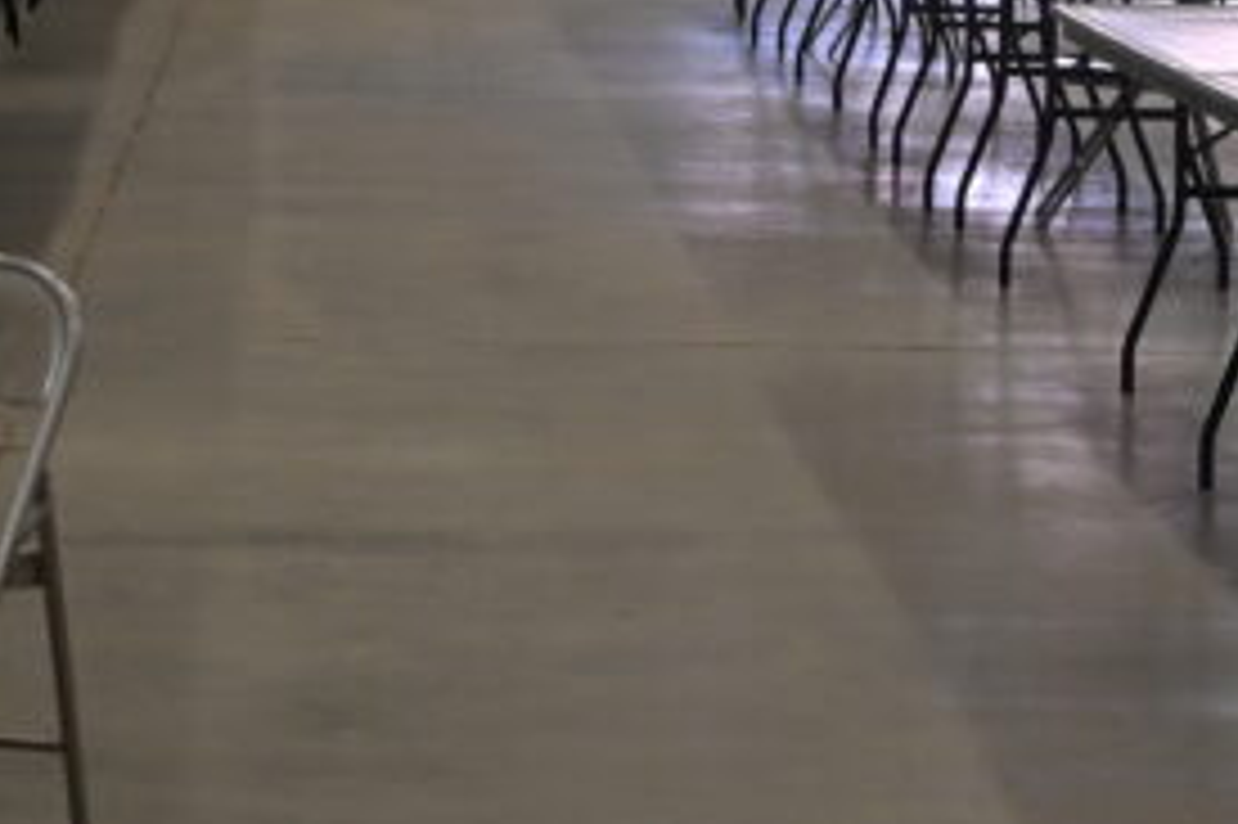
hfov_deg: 9.5
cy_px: -97
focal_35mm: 216
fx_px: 7423
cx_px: 1004
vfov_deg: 6.3
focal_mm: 58
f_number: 4
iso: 1100
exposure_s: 1/125
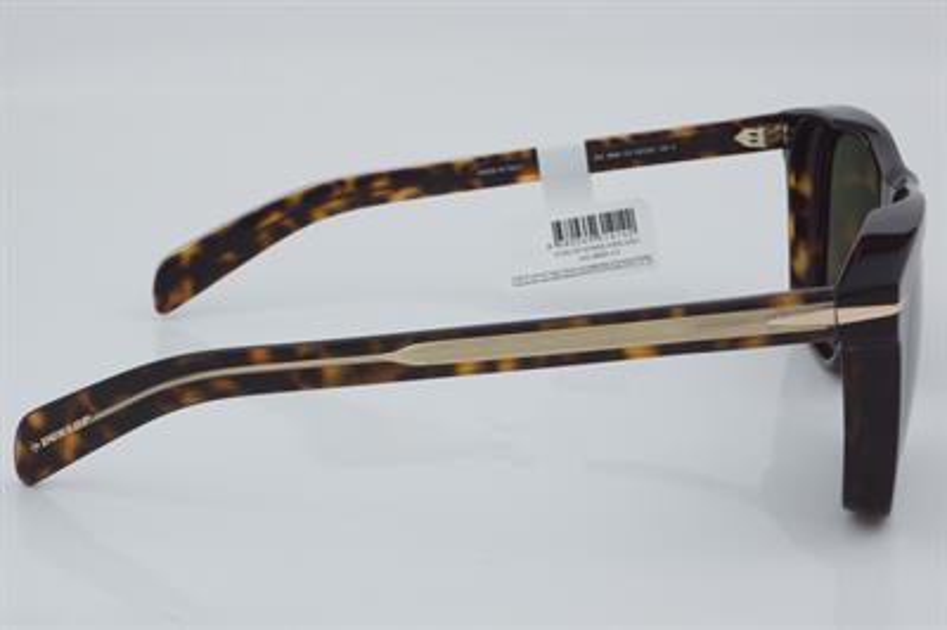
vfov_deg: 18.2
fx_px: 1971
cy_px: 315
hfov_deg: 27.0
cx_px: 474
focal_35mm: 75
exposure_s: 1/4
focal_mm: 50
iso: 100
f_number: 32
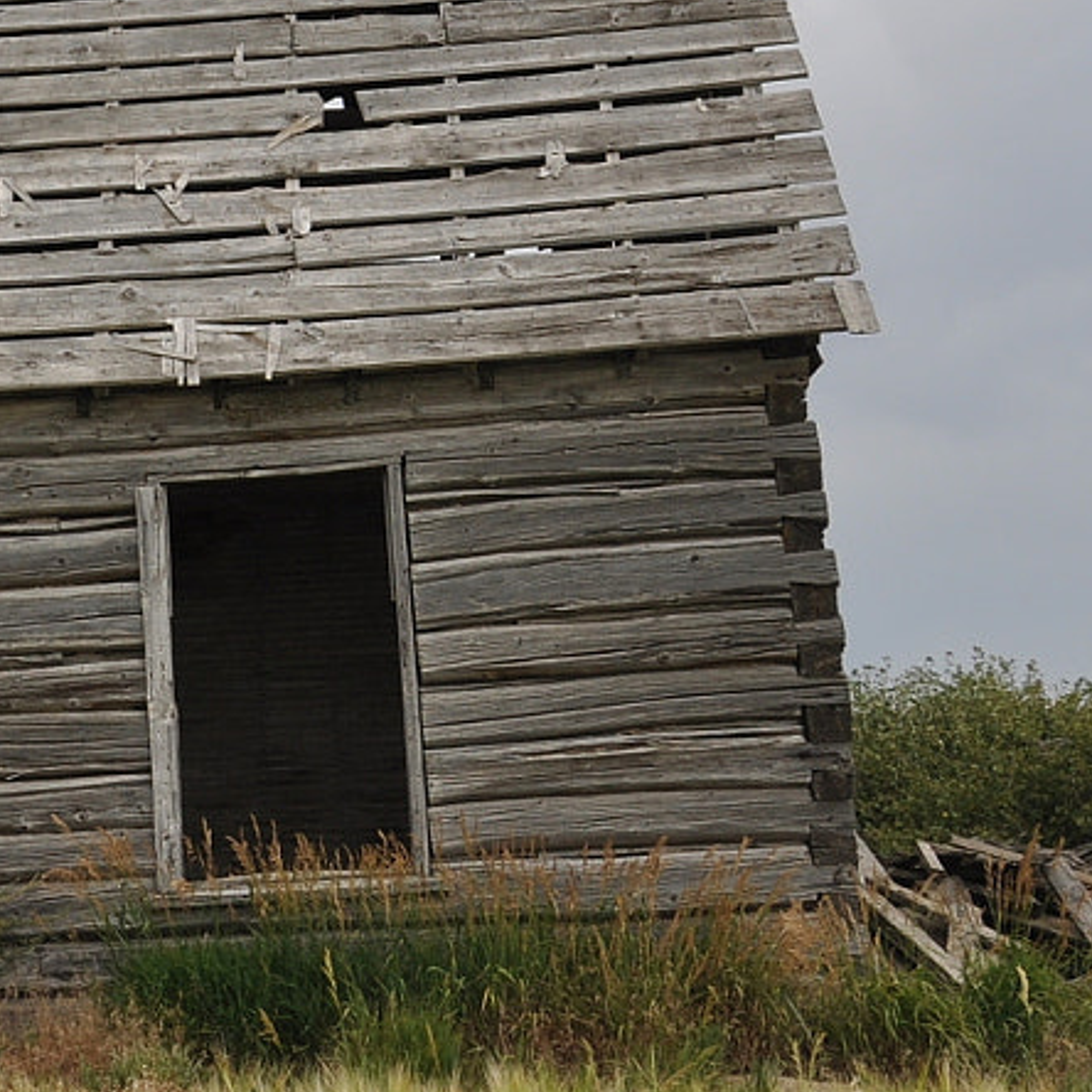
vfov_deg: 16.8
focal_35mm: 101
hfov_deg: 15.7
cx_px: -580
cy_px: -9
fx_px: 3605
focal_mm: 22
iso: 200
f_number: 9
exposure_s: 1/200
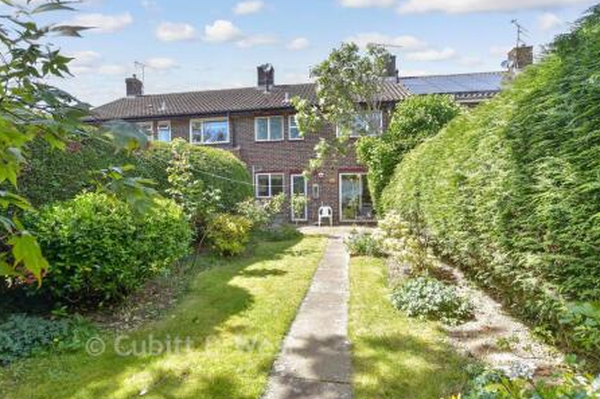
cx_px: 293
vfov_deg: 73.7
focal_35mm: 16
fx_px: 267
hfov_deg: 96.7
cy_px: 200
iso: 160
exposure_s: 1/80
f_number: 8
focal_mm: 10
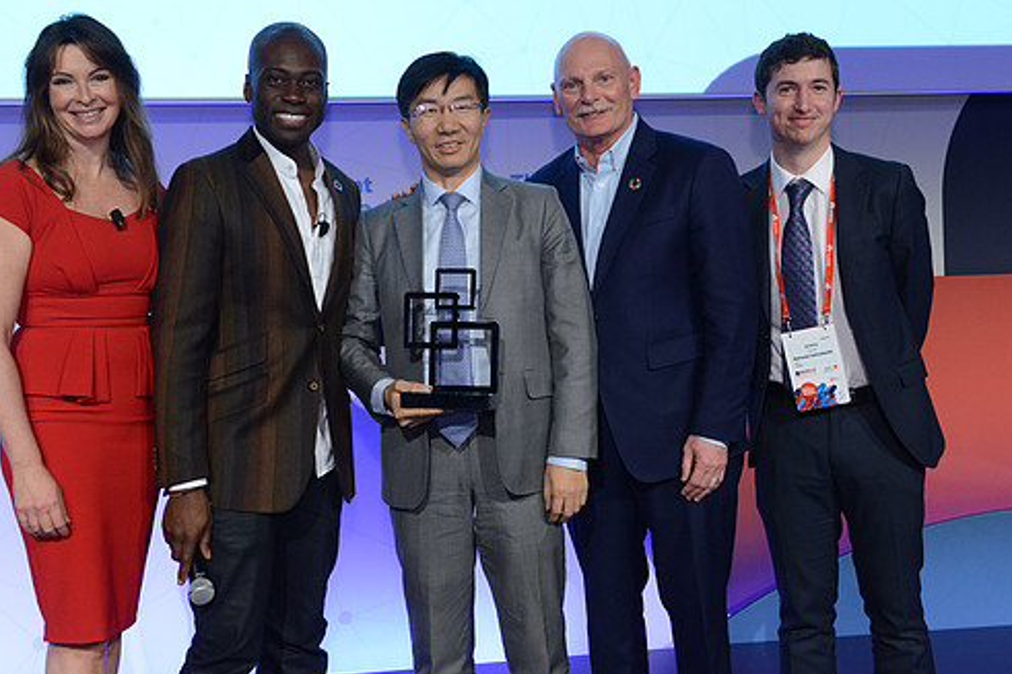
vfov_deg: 26.0
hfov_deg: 38.2
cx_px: 480
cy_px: 296
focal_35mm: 52
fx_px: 1461
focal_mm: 44
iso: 2500
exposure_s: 1/100
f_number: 6.3
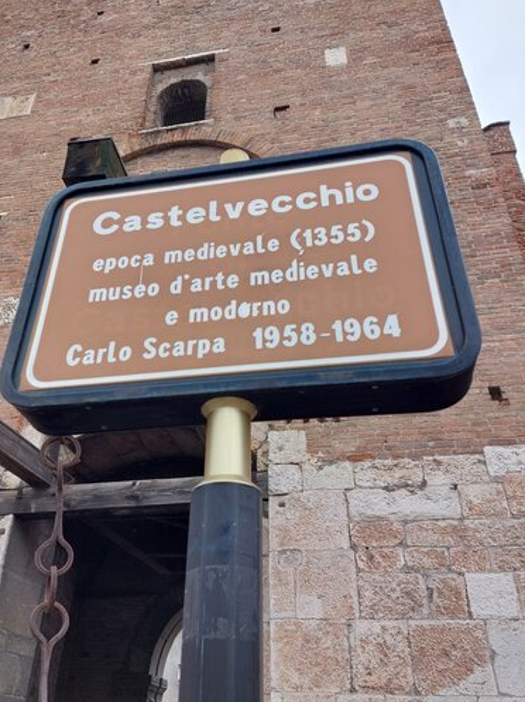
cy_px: 340
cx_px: 216
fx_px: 587
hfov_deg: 48.0
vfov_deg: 61.7
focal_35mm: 29
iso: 25
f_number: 1.8
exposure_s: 1/413
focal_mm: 5.23
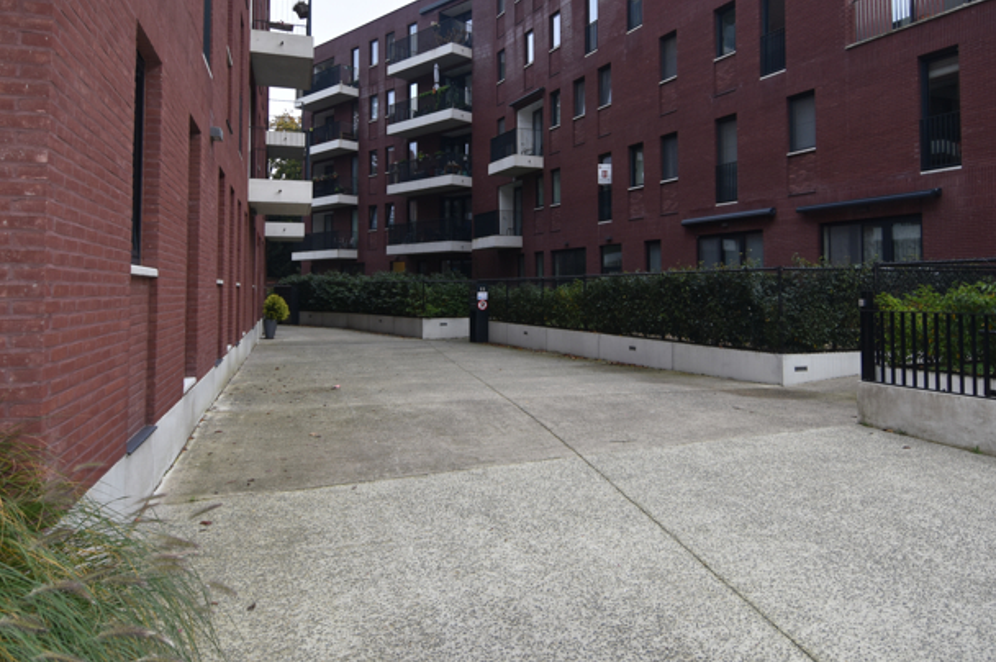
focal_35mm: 26
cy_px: 251
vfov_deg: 49.6
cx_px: 539
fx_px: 709
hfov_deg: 70.0
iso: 200
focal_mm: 13
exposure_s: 1/250
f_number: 5
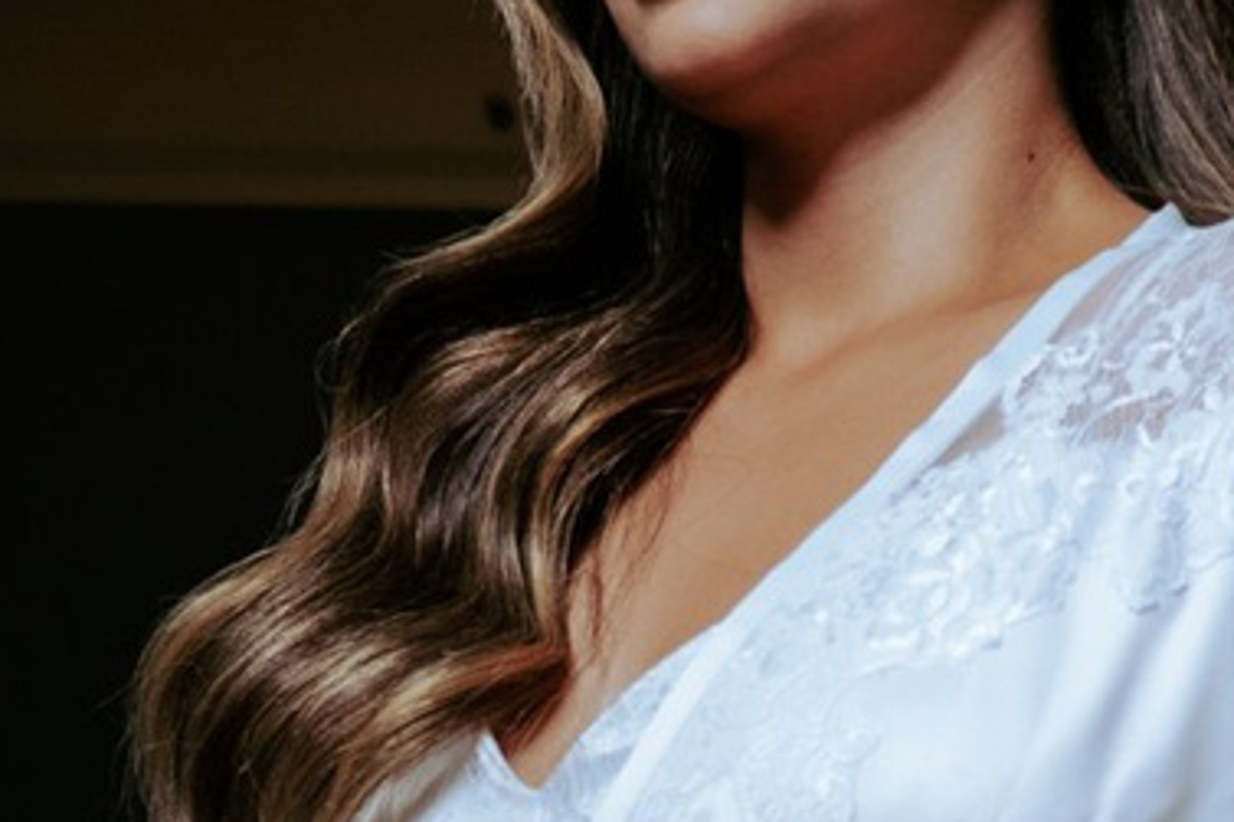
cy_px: 879
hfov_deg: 15.1
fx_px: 4660
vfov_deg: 10.0
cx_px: 763
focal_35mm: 136
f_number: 3.2
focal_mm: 20
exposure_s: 1/125
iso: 250
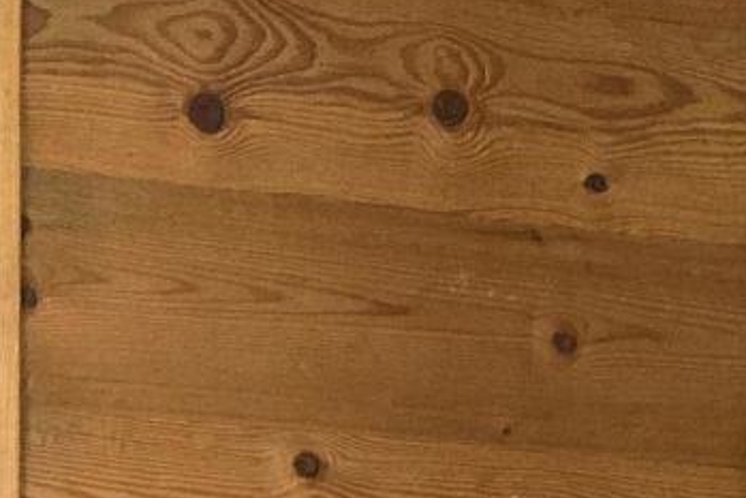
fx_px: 3545
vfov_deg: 7.5
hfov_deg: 12.0
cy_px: 1203
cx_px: 338
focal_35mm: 171
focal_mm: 3.99
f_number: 1.8
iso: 400
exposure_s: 1/25
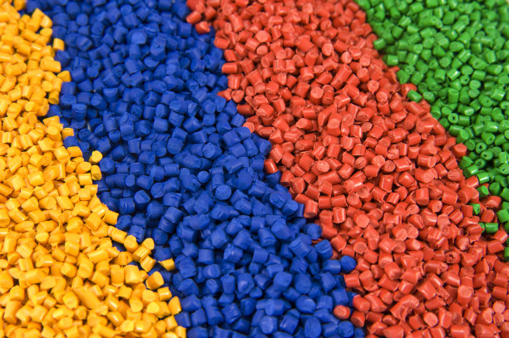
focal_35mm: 85
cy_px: 169
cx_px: 254
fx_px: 1201
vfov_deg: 16.0
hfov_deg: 23.9
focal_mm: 85
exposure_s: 1/10
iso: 100
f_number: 16
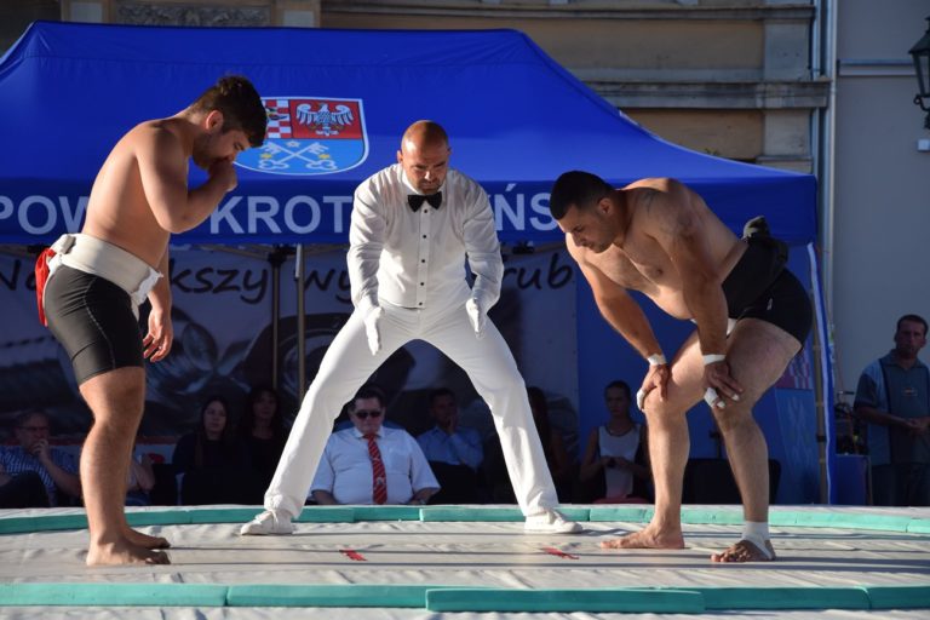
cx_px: 465
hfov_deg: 17.1
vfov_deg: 11.4
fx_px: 3100
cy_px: 310
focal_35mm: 120
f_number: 5.3
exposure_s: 1/1000
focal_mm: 80
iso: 500
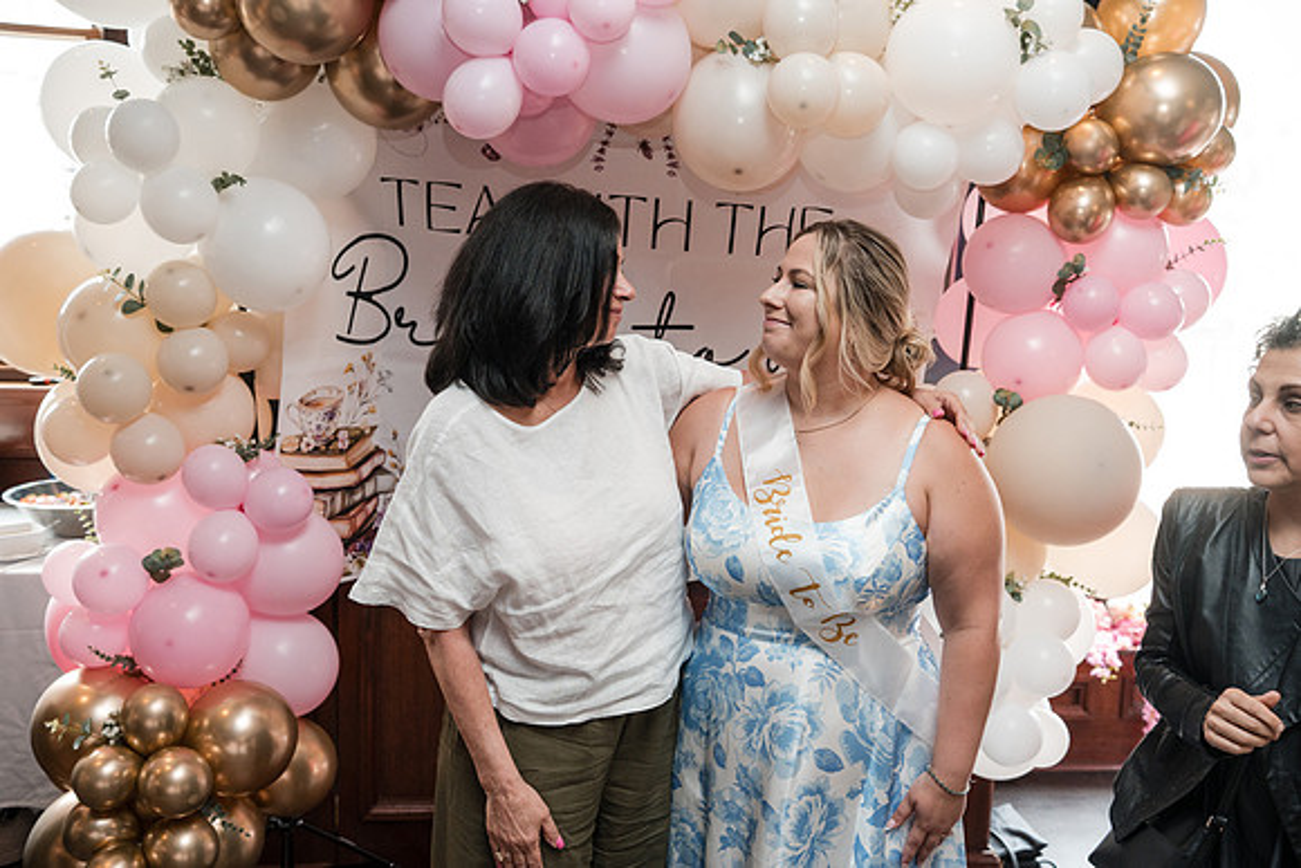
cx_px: 650
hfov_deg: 54.4
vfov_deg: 37.9
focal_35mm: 35
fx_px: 1265
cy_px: 434
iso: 2500
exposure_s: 1/250
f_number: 4
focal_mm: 35
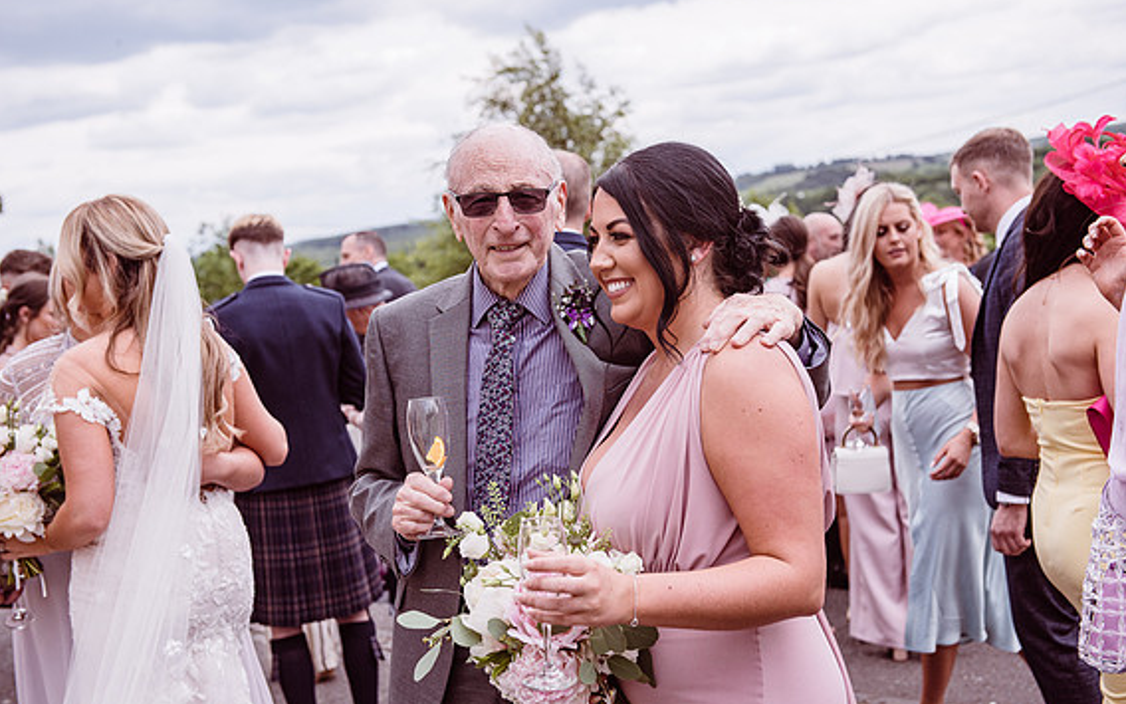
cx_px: 555
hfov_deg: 40.3
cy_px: 372
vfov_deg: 25.8
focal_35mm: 50
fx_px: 1534
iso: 250
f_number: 4.5
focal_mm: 48
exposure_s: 1/1600
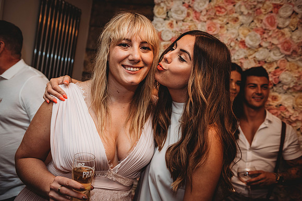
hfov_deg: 50.7
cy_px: 100
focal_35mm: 38
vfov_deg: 35.1
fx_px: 319
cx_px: 151
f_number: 4
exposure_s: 1/100
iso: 400
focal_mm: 38
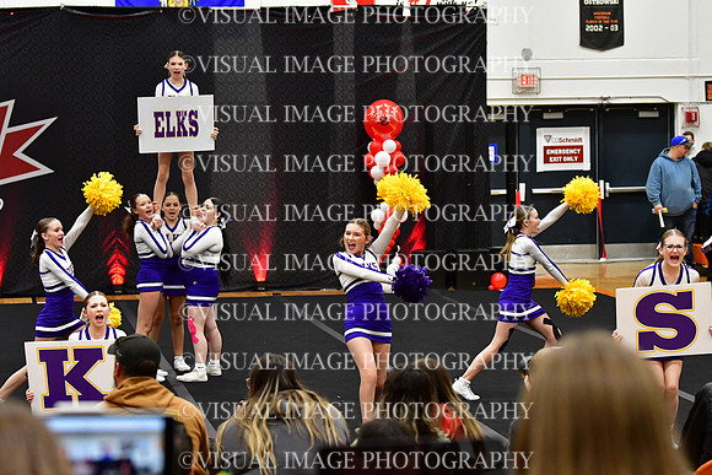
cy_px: 238
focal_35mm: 105
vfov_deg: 13.0
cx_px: 356
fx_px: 2077
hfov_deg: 19.5
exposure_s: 1/500
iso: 4000
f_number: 3.5
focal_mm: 70
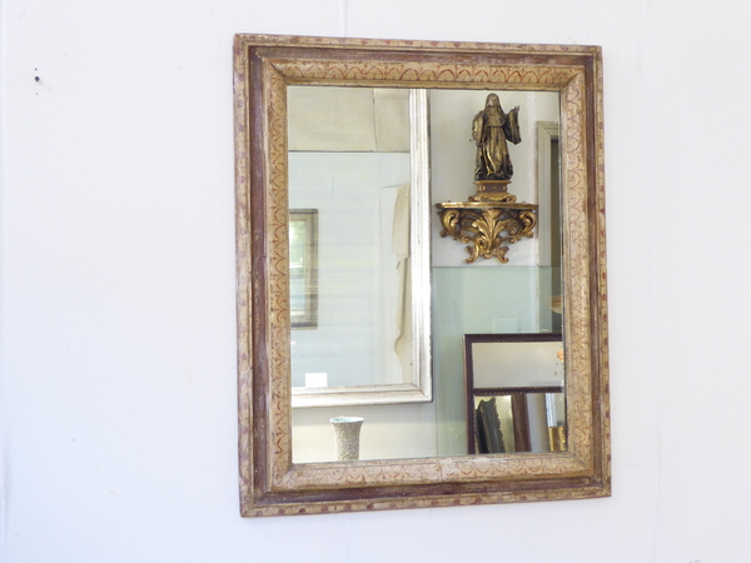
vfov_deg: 29.7
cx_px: 376
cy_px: 282
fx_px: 1063
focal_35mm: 49
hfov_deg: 38.9
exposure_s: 1/8
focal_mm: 8.4
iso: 400
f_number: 4
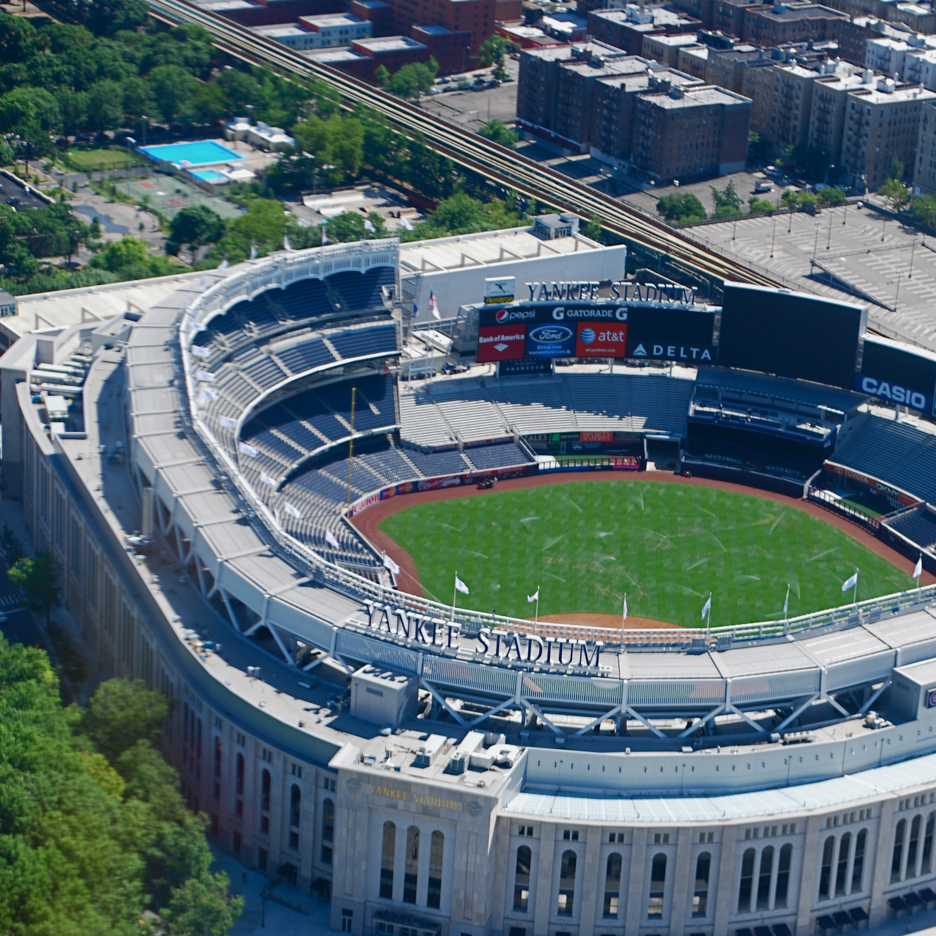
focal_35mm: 96
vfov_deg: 18.1
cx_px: 691
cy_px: 470
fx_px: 2937
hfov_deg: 18.0
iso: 200
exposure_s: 1/250
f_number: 8
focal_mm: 50
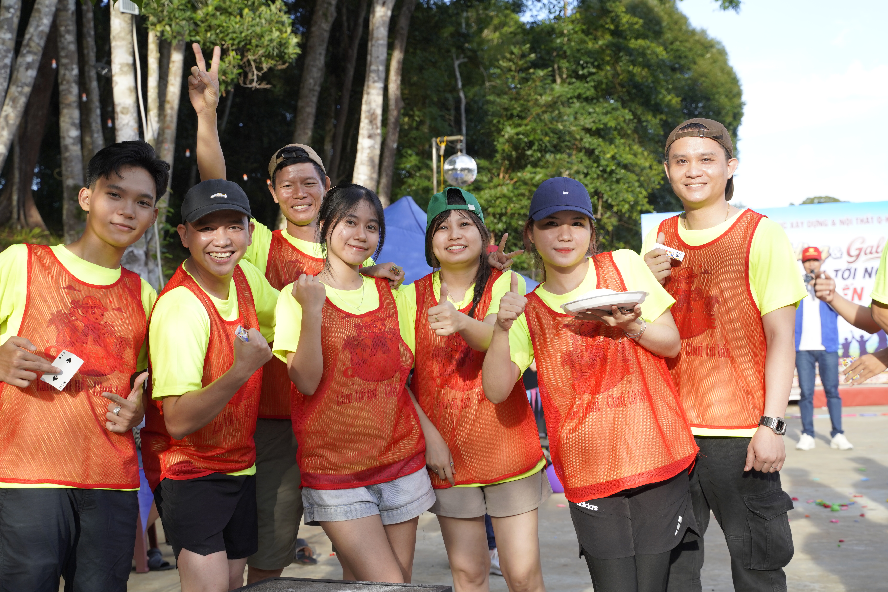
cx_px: 444
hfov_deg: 38.9
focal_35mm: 51
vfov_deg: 26.5
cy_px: 296
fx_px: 1258
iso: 320
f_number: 5.6
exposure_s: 1/250
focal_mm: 51
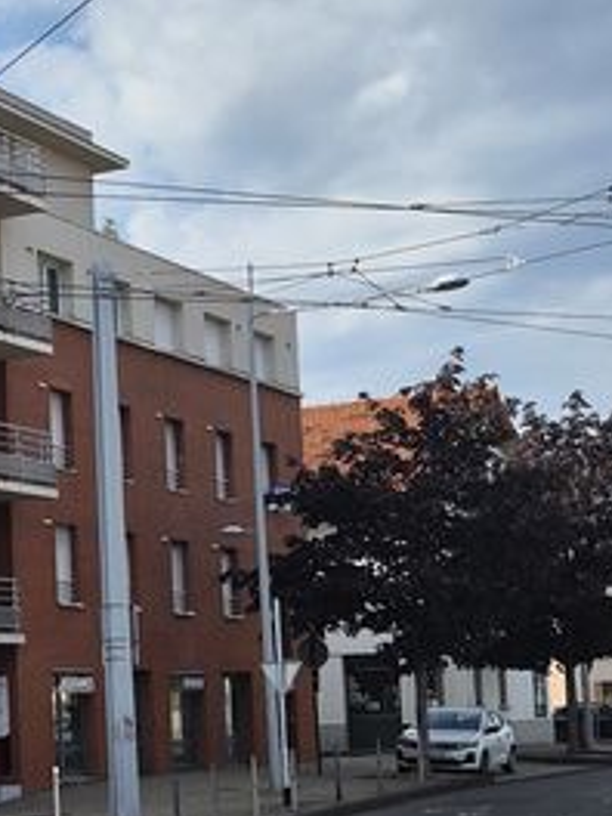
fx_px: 2051
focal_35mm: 87
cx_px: -467
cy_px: 504
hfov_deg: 14.9
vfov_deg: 22.5
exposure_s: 1/7072
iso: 80
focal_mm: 5.4
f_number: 1.8
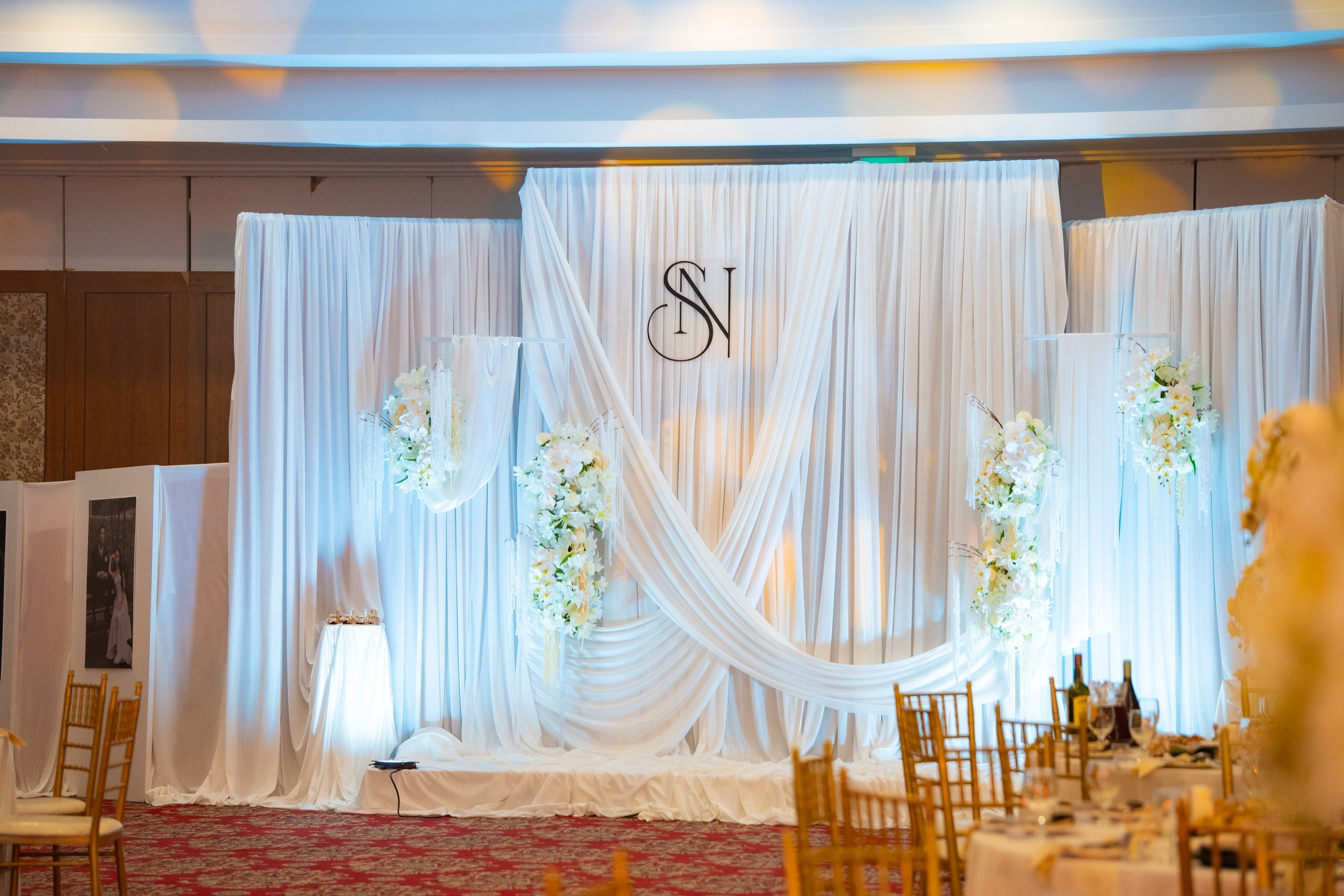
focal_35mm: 87
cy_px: 448
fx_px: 3254
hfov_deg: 23.3
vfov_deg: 15.7
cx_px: 671
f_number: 2.5
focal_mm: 85
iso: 1250
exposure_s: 1/250
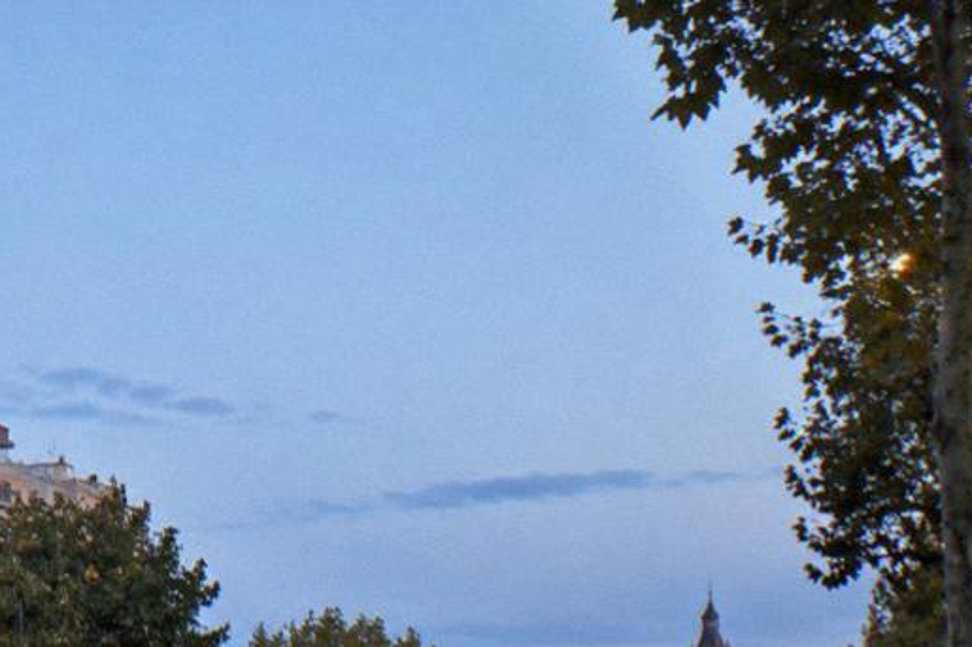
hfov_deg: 28.4
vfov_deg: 19.7
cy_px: 553
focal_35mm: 68
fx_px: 1835
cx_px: 79
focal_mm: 35
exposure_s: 1/200
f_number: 10
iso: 500
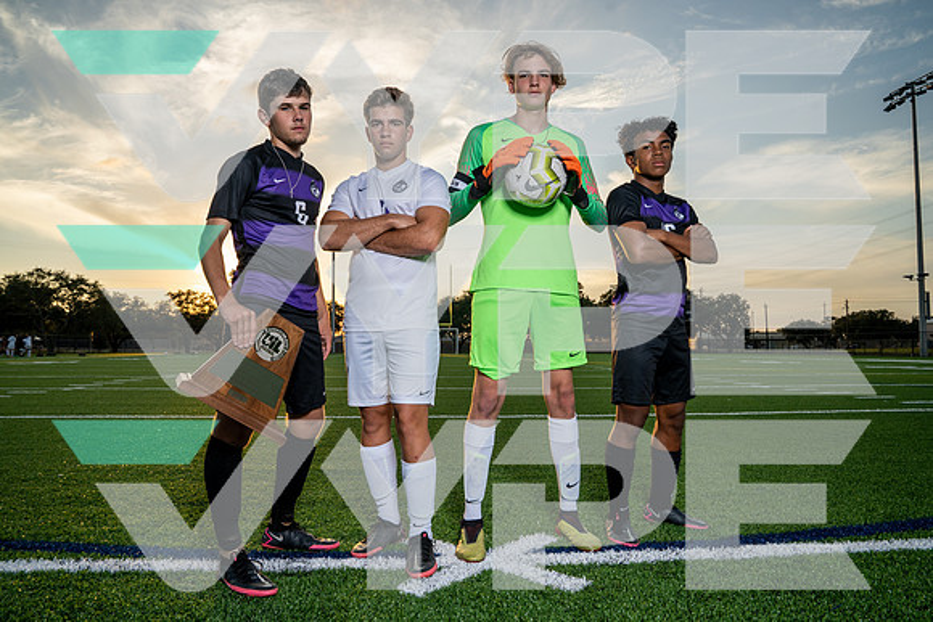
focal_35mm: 24
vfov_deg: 53.2
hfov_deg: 73.7
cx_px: 466
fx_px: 622
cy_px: 311
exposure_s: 1/250
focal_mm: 24
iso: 320
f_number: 8
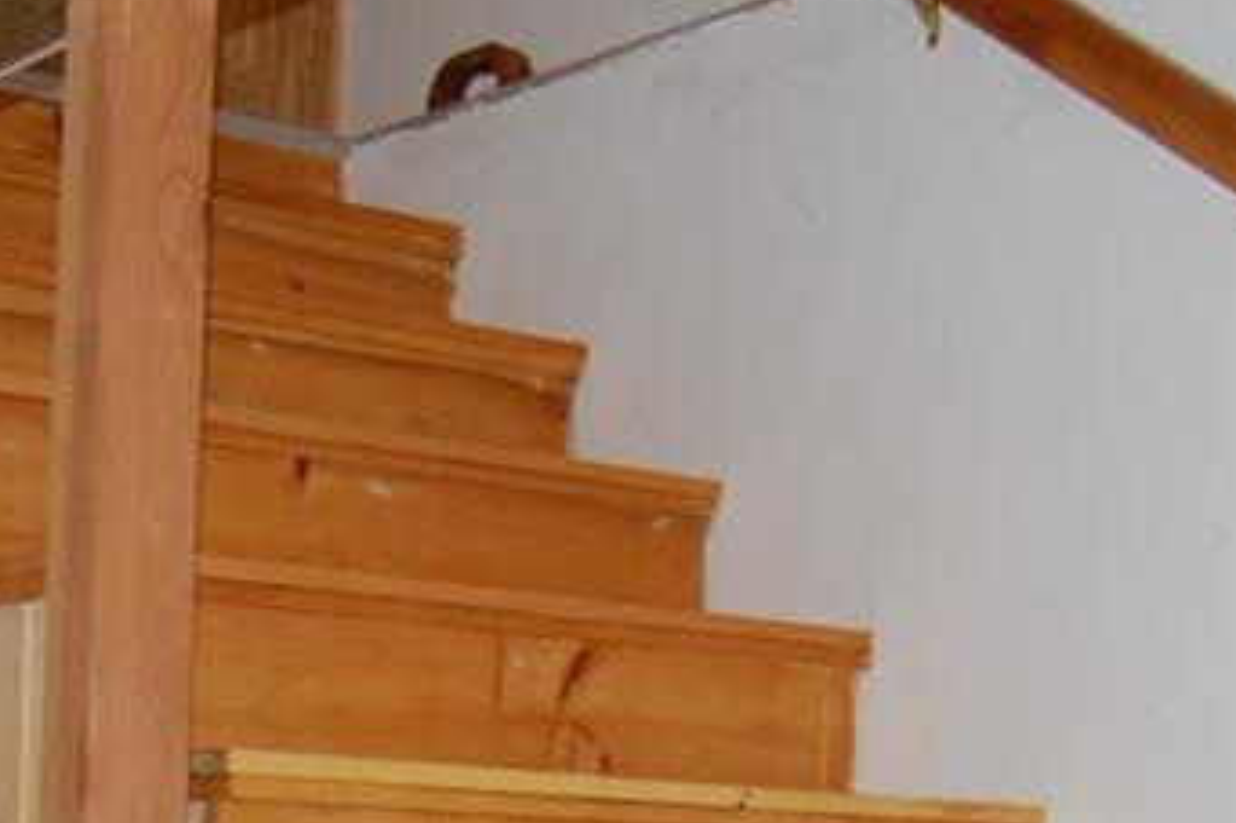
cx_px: 623
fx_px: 2780
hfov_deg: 25.1
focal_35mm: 81
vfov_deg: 15.8
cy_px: 1146
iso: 400
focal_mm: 18
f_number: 3.5
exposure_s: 1/60
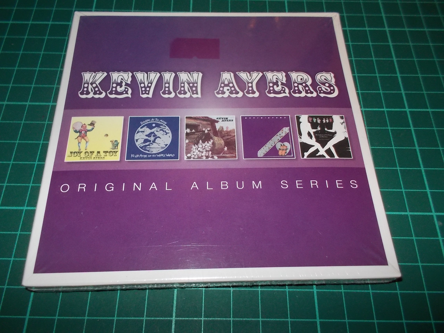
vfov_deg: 48.2
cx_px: 222
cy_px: 166
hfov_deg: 61.7
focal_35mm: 29
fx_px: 372
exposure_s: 1/30
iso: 200
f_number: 3.3
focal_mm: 4.1
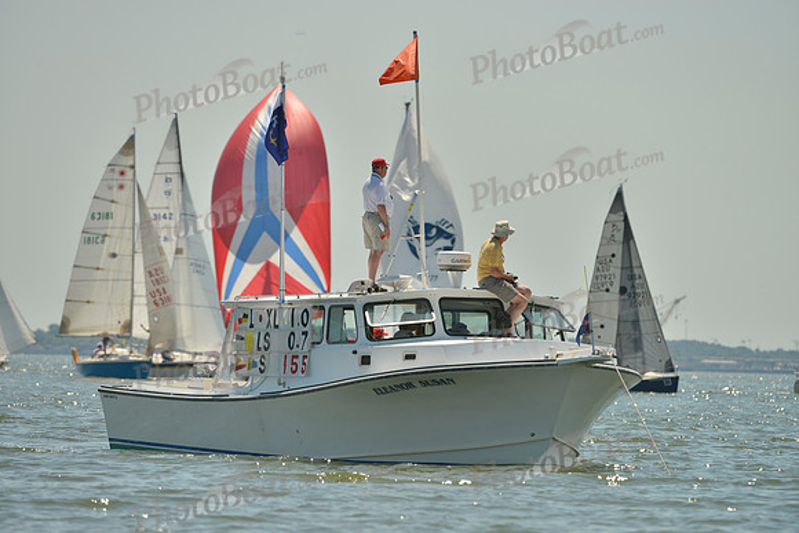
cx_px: 400
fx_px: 7548
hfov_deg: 6.1
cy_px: 266
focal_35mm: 340
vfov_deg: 4.0
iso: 200
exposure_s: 1/1600
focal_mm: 340
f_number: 5.6
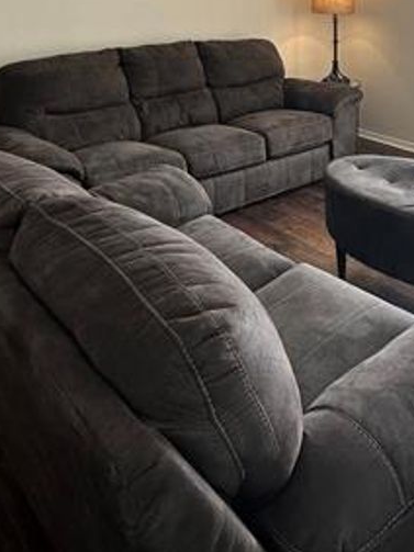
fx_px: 606
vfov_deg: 44.7
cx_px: 304
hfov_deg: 36.9
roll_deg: -1.2
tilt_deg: -8.4
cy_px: 60
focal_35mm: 38
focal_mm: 2.22
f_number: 2.2
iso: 100
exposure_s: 1/120
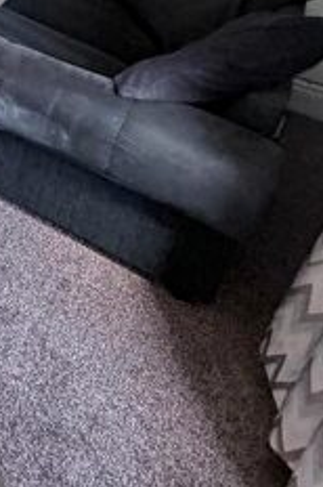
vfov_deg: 37.0
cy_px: -56
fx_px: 594
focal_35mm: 44
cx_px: -235
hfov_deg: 21.6
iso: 250
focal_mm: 2.22
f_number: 2.2
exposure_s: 1/121
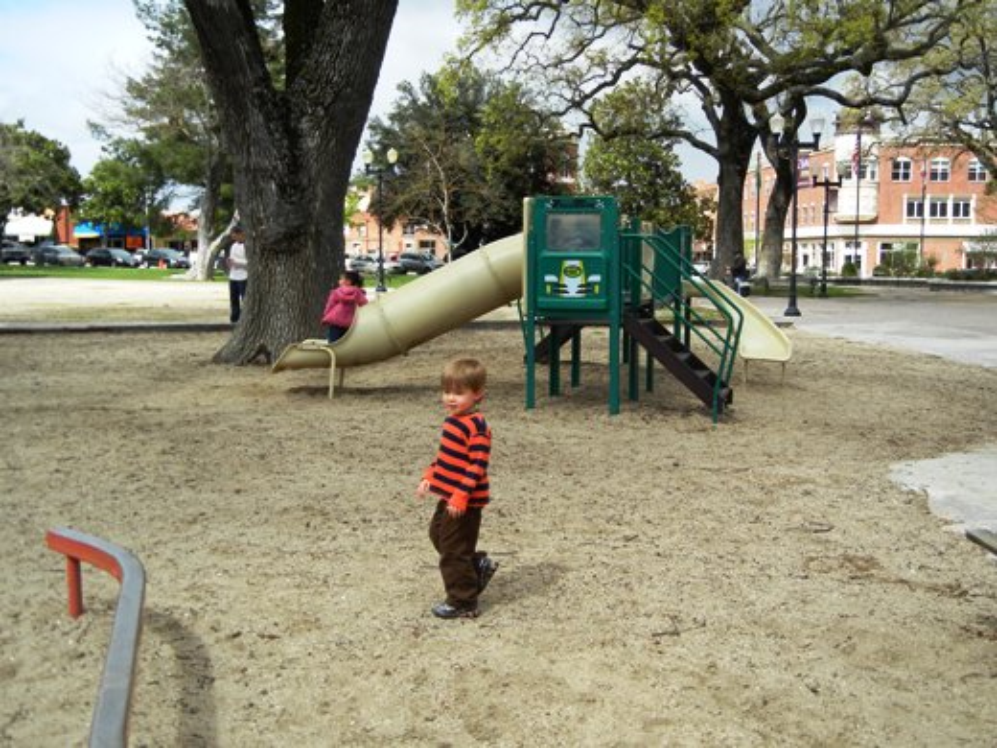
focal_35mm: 39
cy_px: 374
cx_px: 498
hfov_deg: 47.9
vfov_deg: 36.8
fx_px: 1123
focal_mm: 7.1
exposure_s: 1/930
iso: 160
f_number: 3.7
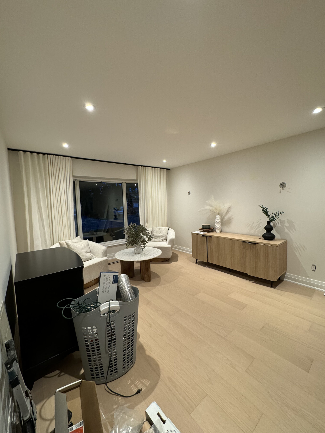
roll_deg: +1.7
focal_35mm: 14
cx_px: 162
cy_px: 216
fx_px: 175
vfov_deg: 102.1
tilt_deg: -3.7
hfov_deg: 85.7
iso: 200
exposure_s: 1/60
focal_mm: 2.22
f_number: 2.2
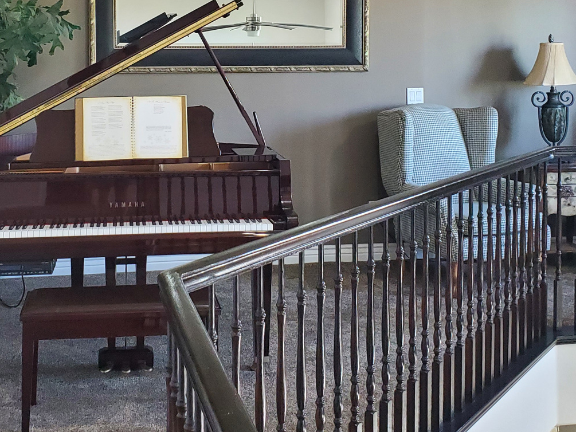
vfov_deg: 26.7
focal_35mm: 53
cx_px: 228
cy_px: 54
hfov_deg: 36.0
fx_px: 882
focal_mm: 4.3
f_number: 2.4
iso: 500
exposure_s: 1/40
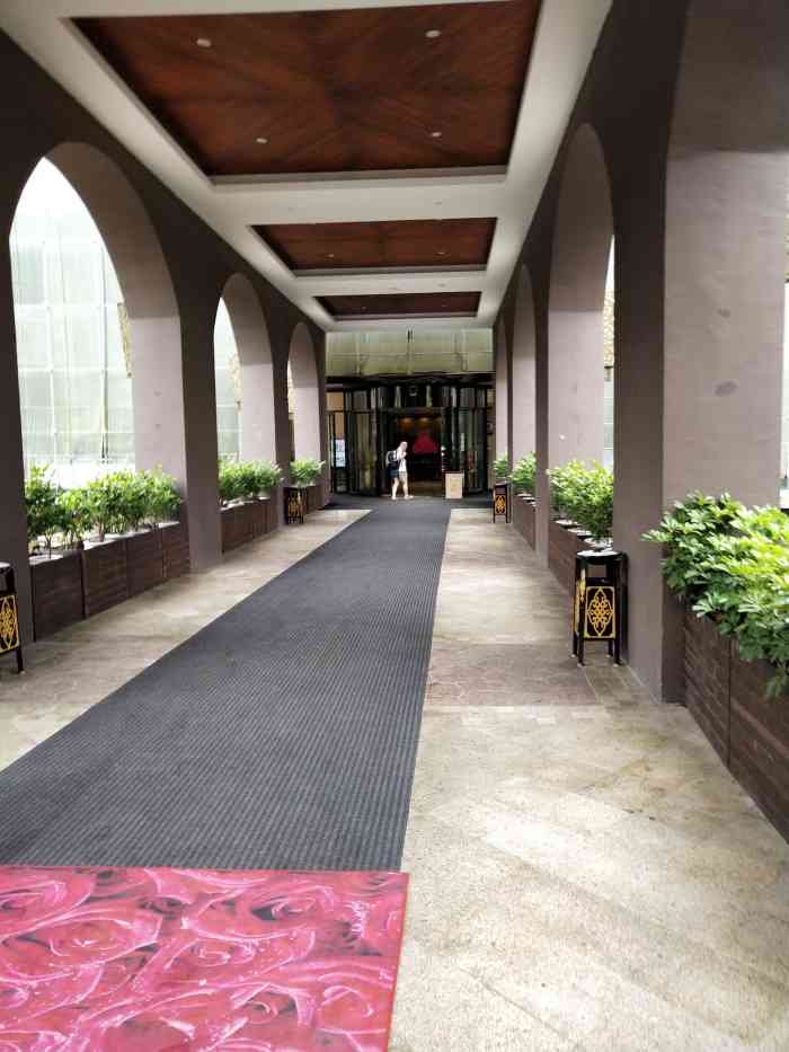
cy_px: 526
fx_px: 912
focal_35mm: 30
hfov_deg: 46.8
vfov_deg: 60.0
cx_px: 394
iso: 69
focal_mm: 3.95
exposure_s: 1/100
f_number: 1.8
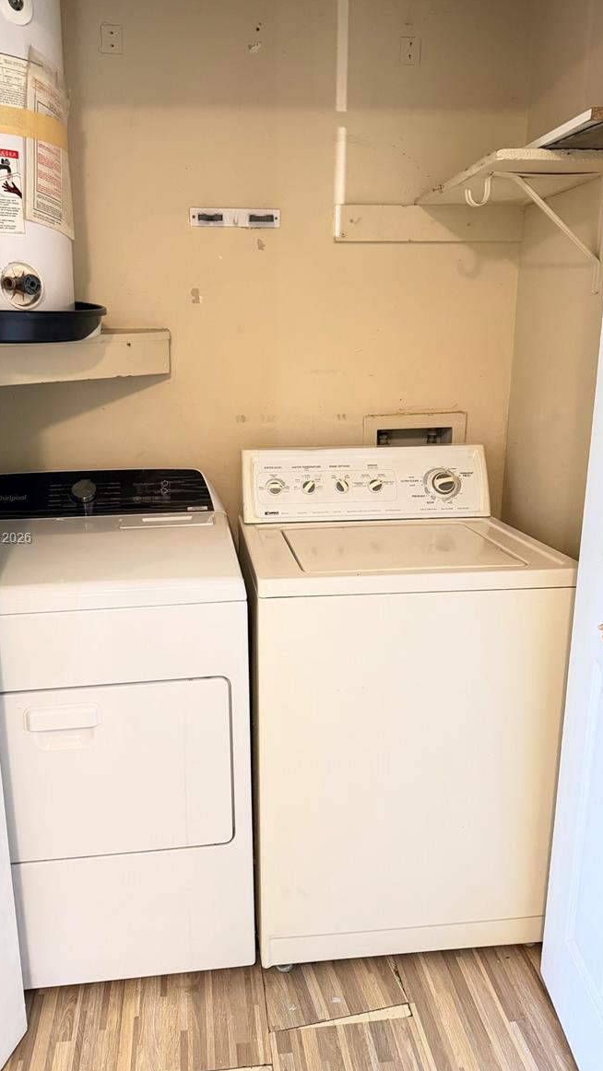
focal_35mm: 27
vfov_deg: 69.9
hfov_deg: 42.9
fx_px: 767
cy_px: 539
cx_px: 276
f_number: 1.78
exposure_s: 1/60
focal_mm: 6.76
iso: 640
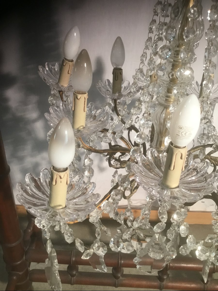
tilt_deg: -31.4
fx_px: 260
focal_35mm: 31
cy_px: 146
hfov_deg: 45.4
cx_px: 109
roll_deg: -4.4
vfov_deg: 58.4
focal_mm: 3.3
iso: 125
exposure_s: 1/33
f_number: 2.4
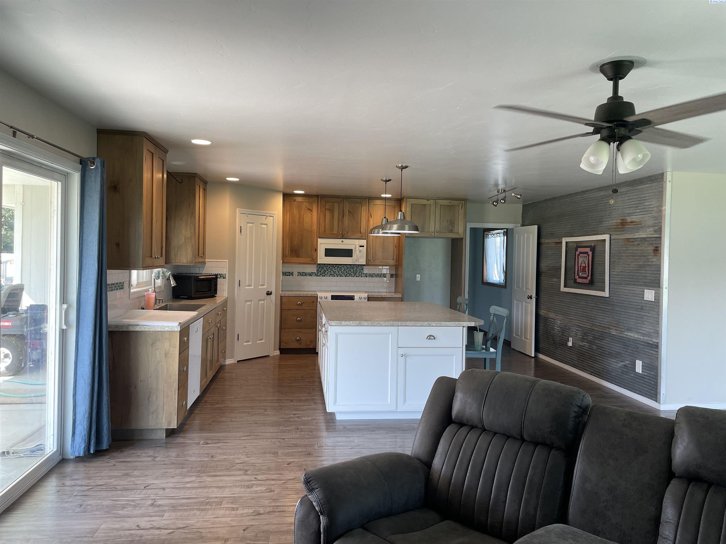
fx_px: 545
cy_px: 272
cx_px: 363
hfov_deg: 67.3
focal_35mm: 26
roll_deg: -0.8
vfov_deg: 53.1
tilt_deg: -1.2
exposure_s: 1/120
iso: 80
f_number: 1.6
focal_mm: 4.2
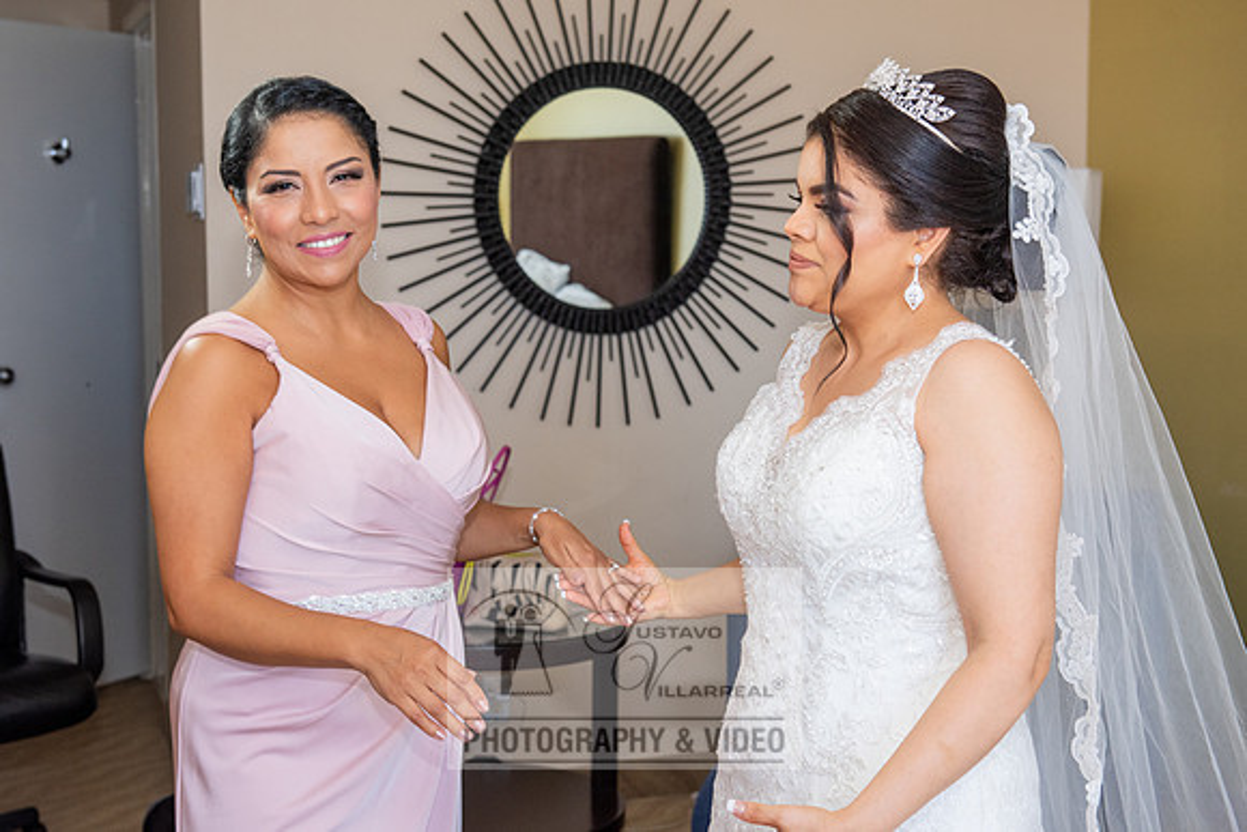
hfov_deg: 35.0
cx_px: 562
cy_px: 375
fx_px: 1978
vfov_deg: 23.8
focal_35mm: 57
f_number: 5.6
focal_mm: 50
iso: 640
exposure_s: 1/125
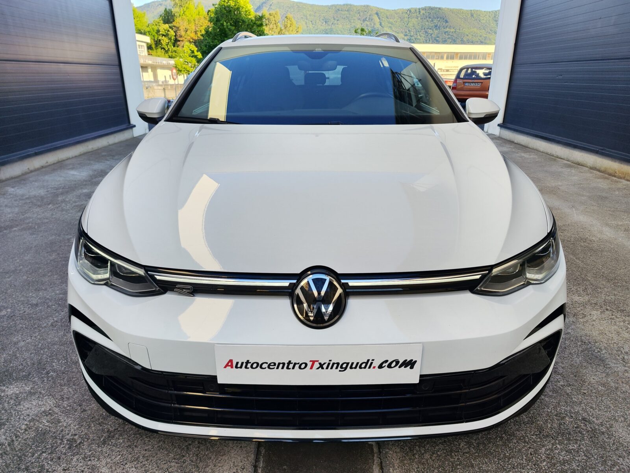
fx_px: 419
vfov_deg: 58.9
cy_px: 236
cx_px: 315
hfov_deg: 73.9
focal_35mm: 23
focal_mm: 7.01
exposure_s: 1/260
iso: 50
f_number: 1.69
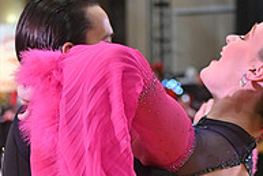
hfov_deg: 9.8
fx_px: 1535
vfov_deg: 6.4
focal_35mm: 210
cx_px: 85
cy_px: 322
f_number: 4.5
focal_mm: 70
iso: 3200
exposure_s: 1/400
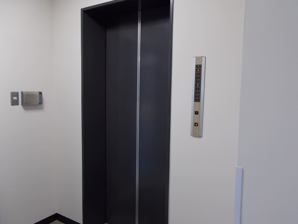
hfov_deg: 65.3
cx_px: 151
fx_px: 232
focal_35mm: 27
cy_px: 112
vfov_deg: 51.4
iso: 200
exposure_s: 1/25
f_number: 3.2
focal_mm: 4.6
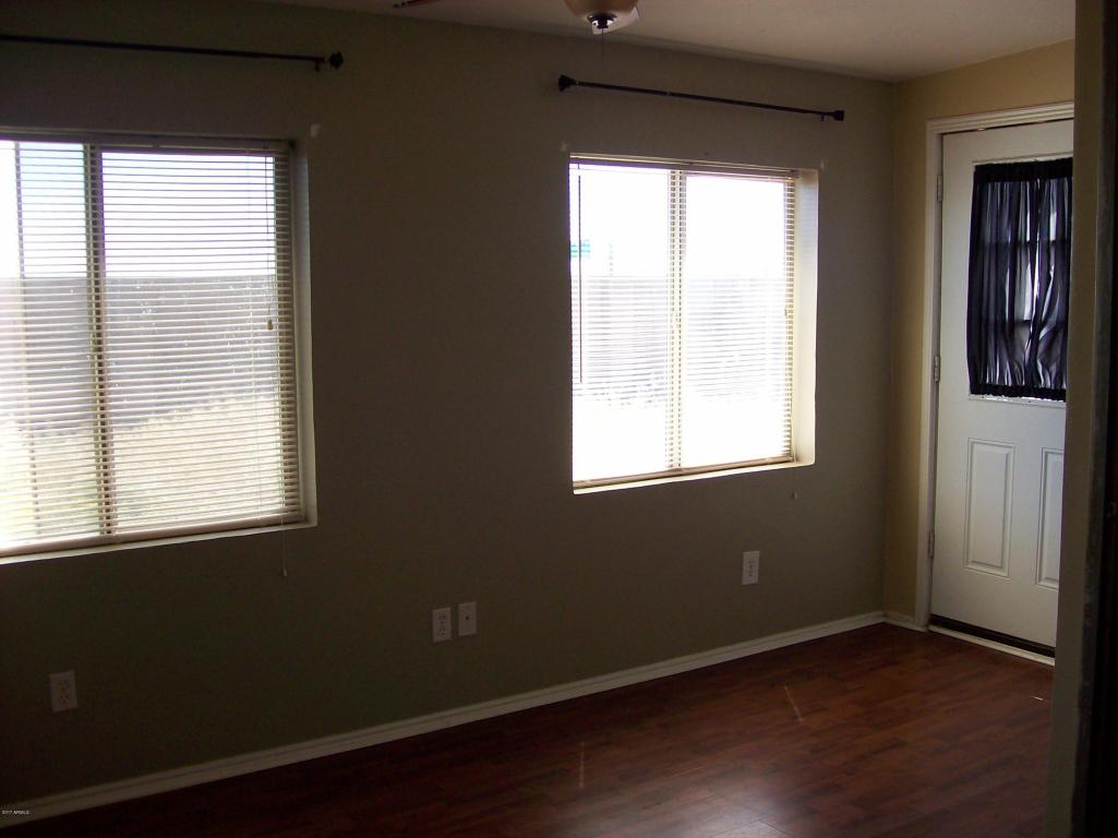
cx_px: 559
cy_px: 419
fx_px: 1162
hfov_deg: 51.4
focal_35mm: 36
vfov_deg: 39.6
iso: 80
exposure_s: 1/142
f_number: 2.7
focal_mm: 6
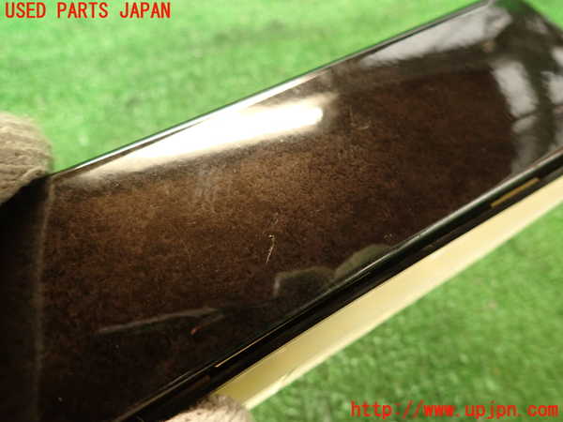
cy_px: 211
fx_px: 407
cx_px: 282
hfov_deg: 69.4
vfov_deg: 54.9
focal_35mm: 25
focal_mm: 4.5
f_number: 2
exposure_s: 1/30
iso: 250
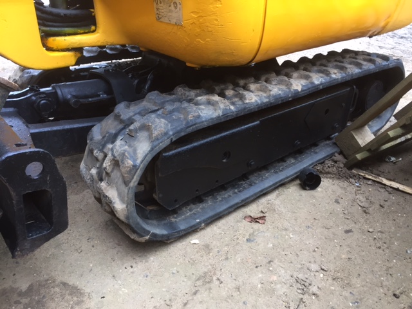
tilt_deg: -30.7
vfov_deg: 48.2
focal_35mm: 29
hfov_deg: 61.7
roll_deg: -0.8
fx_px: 345
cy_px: 154
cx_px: 206
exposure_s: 1/33
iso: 80
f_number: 2.2
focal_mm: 4.15
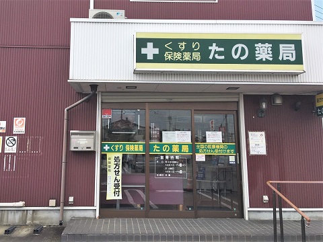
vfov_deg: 48.2
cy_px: 121
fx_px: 271
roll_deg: +0.1
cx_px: 162
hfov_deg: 61.7
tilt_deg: +8.7
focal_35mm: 29
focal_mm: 4.15
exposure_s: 1/845
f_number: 2.2
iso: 25
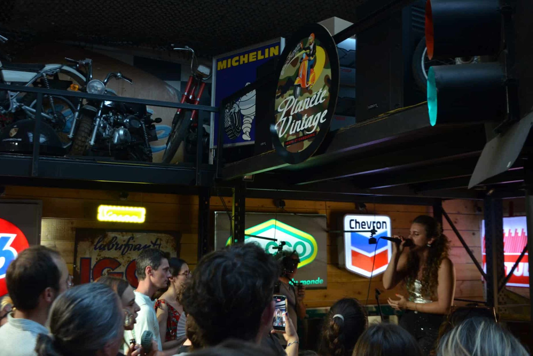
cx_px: 266
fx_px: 555
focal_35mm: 38
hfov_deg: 51.3
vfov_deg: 35.5
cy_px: 178
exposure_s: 1/50
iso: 800
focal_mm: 25
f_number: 4
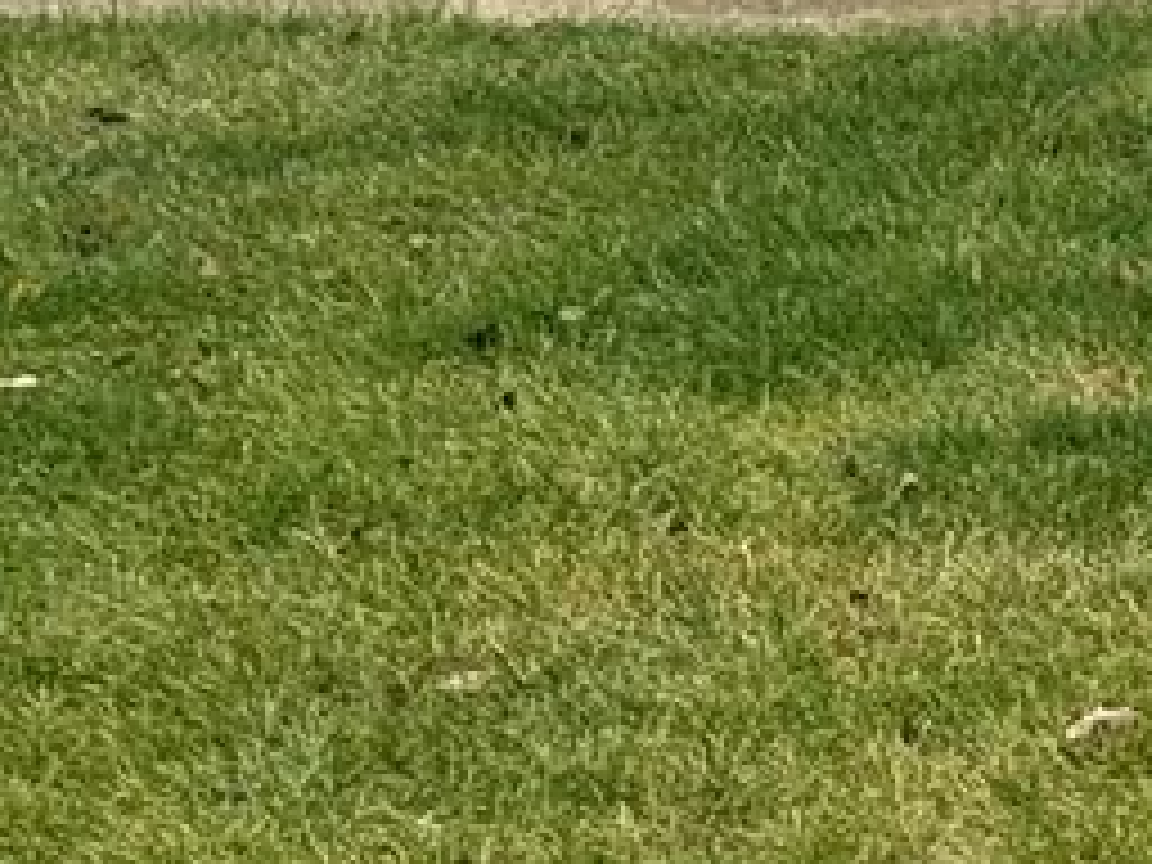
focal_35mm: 270
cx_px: 2578
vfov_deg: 5.3
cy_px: -1472
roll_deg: -0.8
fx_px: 8985
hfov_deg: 7.0
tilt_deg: +1.0
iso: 64
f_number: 1.78
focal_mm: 6.76
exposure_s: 1/236
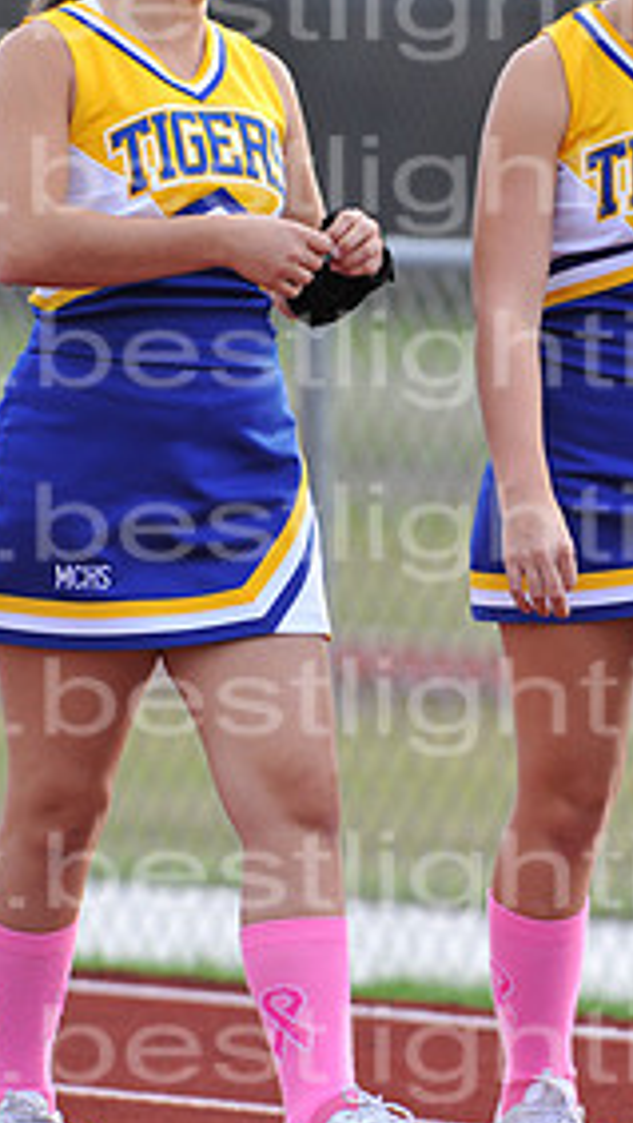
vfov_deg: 3.3
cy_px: 446
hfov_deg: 1.9
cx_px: 561
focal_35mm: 645
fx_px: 19212
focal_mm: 300
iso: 400
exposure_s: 1/640
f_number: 4
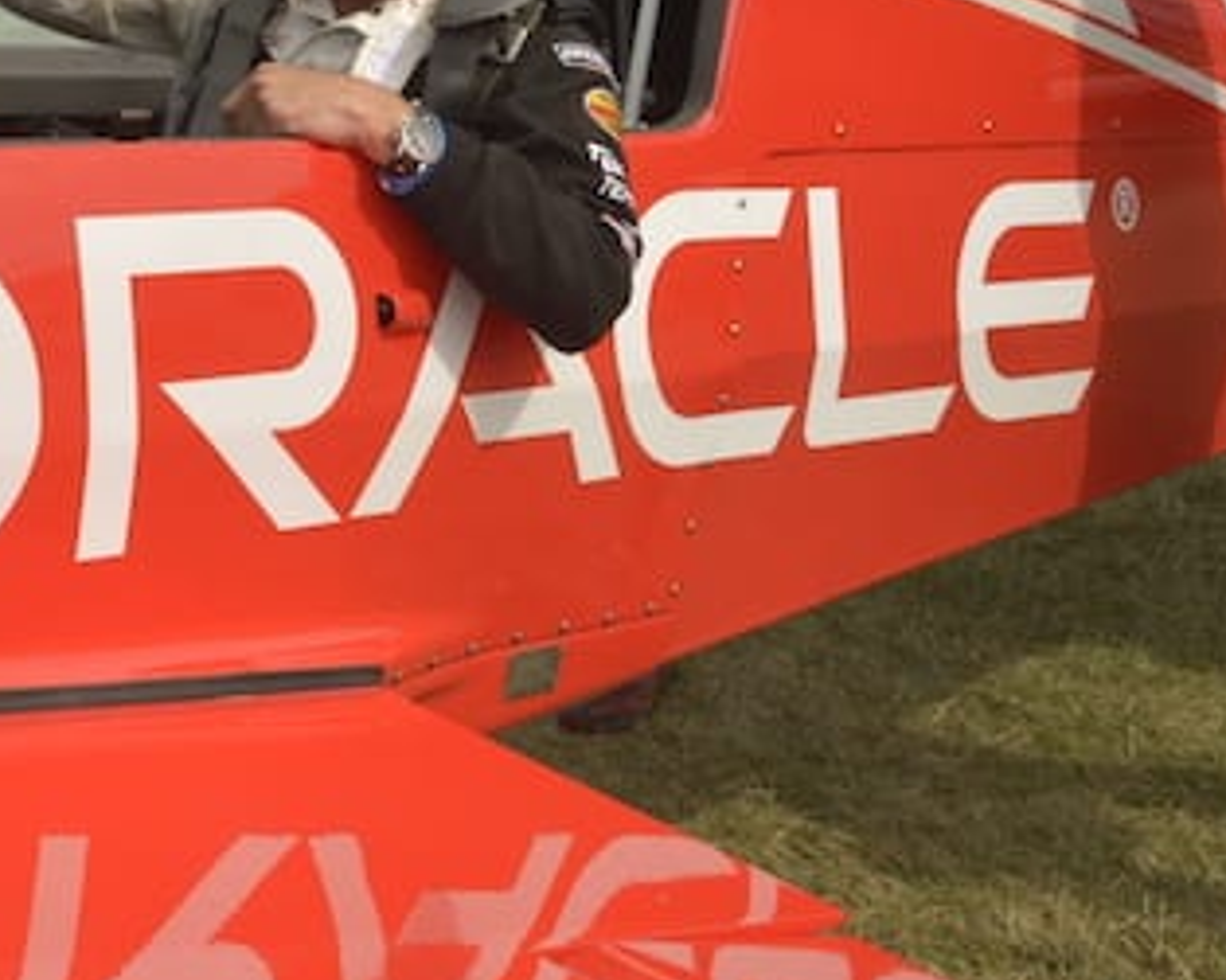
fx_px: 2684
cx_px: -35
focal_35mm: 74
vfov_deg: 19.9
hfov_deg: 24.4
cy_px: -47
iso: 400
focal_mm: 31
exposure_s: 1/250
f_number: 16
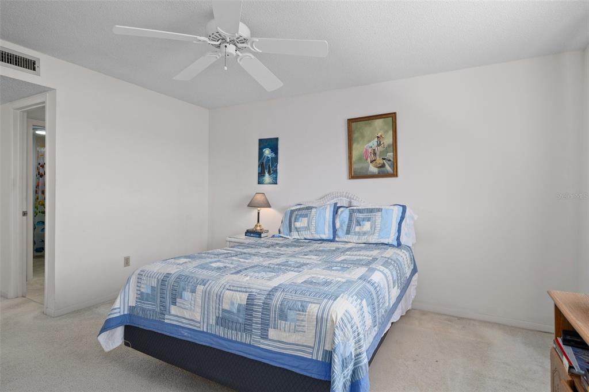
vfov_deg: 67.3
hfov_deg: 90.0
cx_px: 294
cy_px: 196
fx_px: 294
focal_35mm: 18
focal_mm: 18
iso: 320
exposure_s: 1/6
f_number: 8
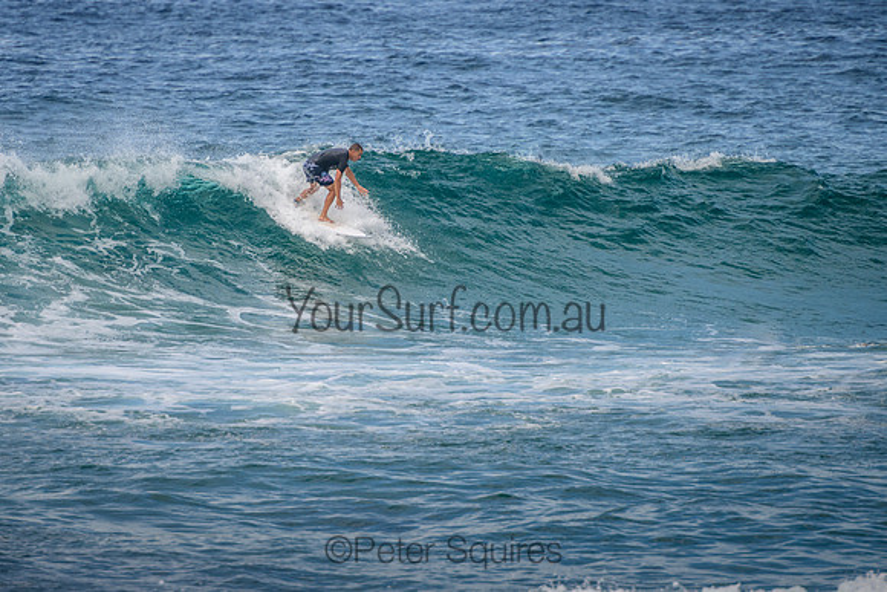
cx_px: 390
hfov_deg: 3.8
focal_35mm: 549
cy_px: 214
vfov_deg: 2.5
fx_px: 13538
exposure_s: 1/2000
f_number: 5.6
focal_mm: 400
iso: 400
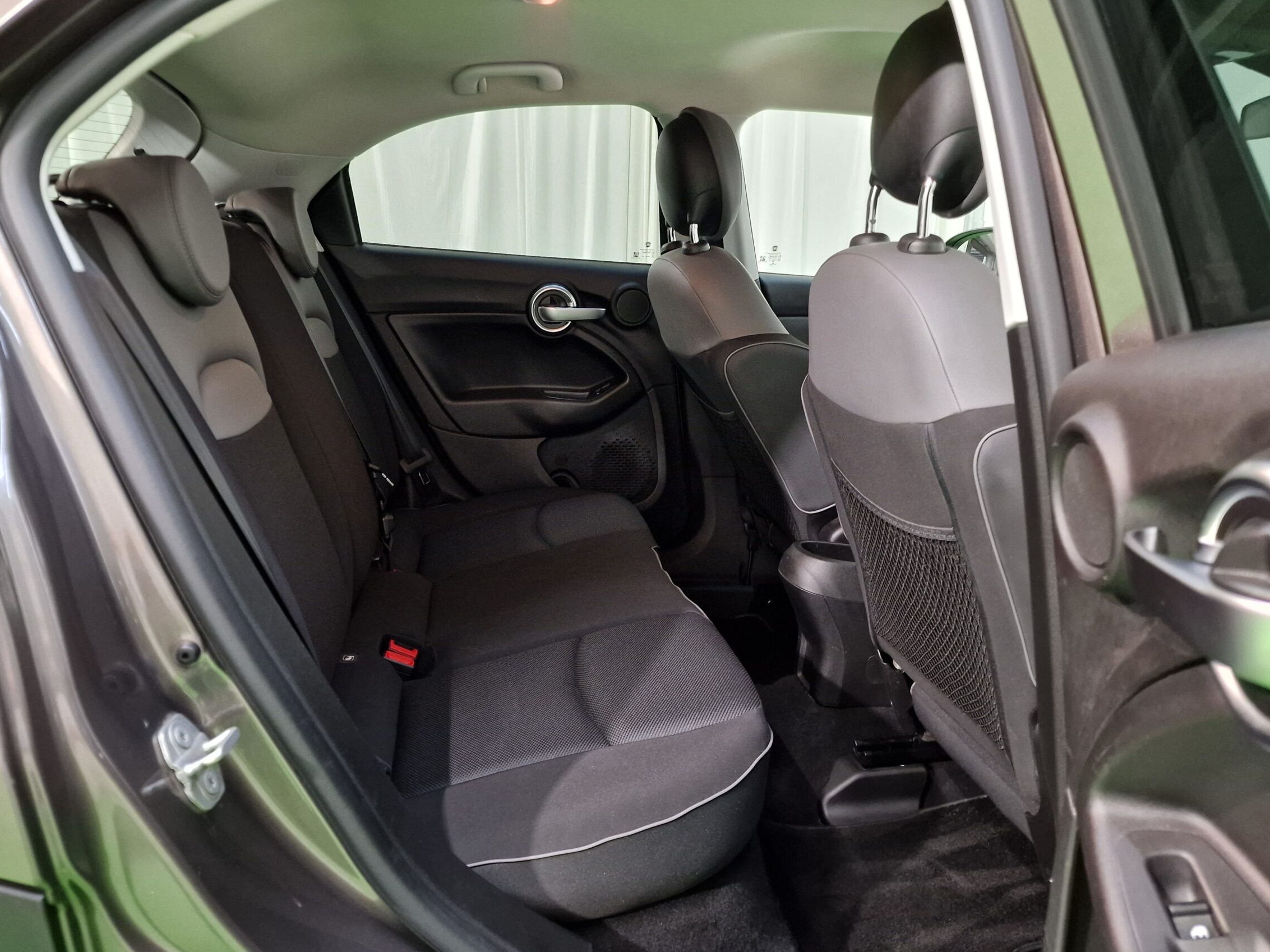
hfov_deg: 67.1
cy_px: 445
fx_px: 954
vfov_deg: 53.0
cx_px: 564
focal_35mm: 26
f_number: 1.8
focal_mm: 6.4
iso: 400
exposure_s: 1/33
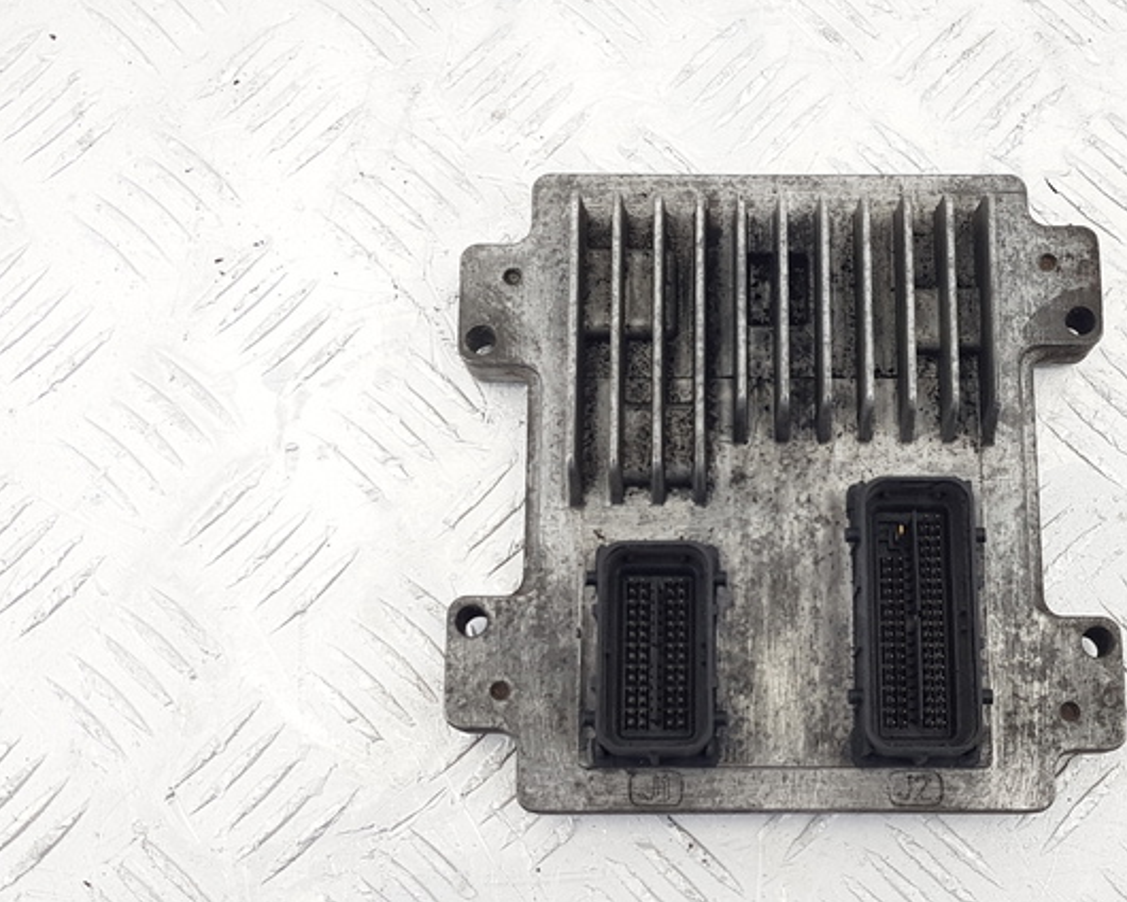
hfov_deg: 37.7
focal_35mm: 49
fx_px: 1634
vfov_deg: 30.8
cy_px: 513
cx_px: 731
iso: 50
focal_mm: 4.2
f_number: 1.7
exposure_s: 1/50
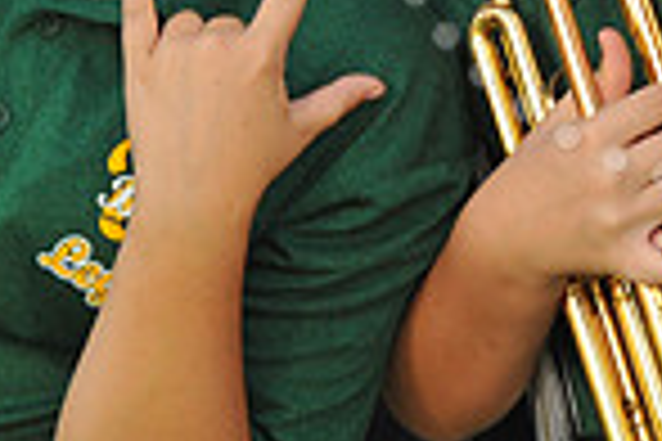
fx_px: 9047
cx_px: 770
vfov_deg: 2.8
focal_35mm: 492
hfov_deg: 4.2
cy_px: -234
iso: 1250
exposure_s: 1/100
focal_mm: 125
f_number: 6.3
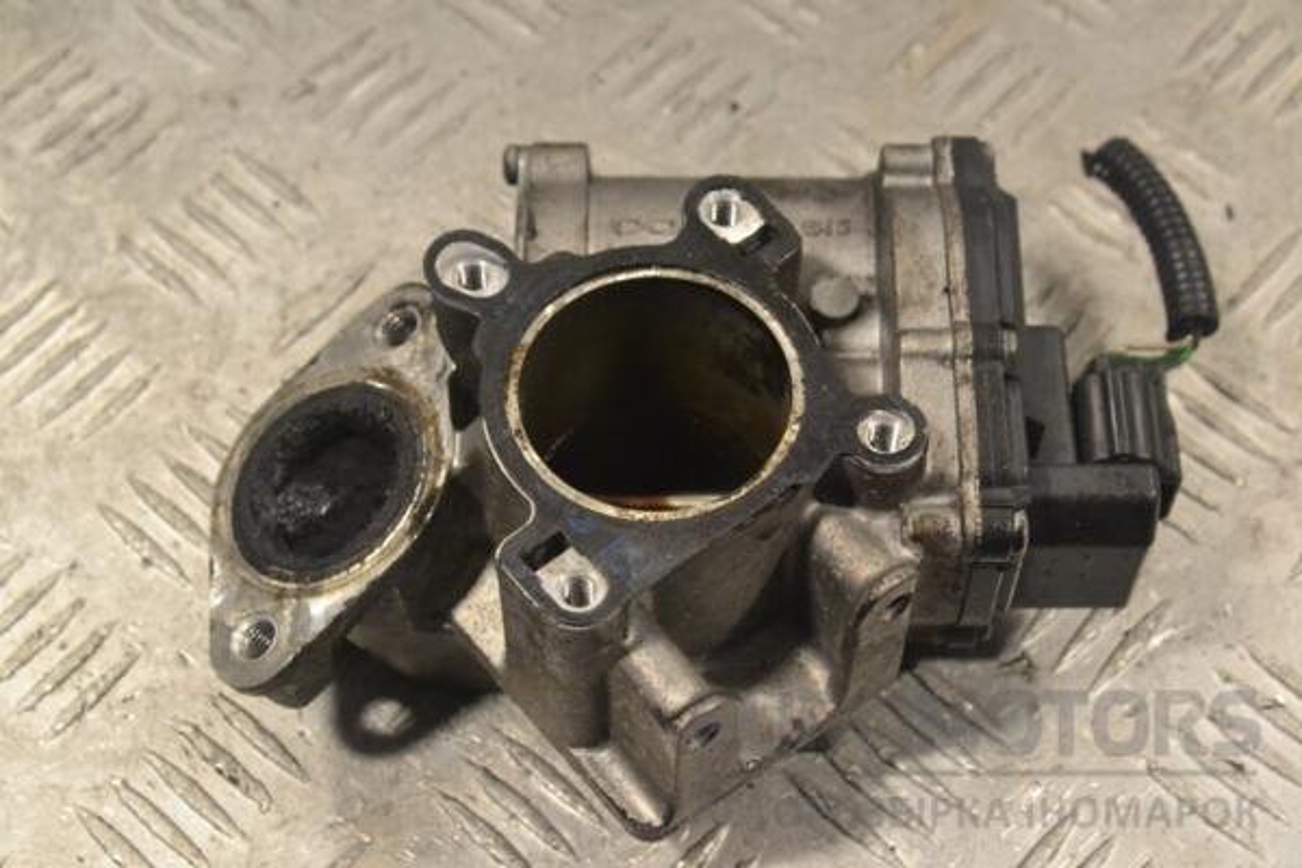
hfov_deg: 29.9
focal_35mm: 68
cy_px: 434
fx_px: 2441
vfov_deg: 20.2
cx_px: 651
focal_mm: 45
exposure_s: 1/320
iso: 3200
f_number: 9
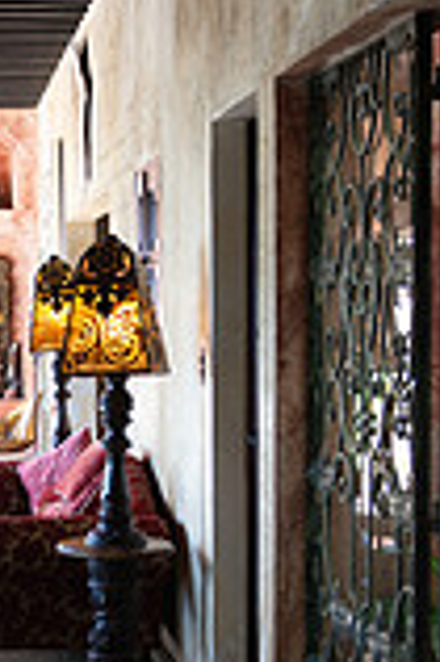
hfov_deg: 14.7
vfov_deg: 22.4
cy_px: 394
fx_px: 1672
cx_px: -17
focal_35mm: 91
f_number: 2.8
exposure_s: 1/80
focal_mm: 32
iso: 640
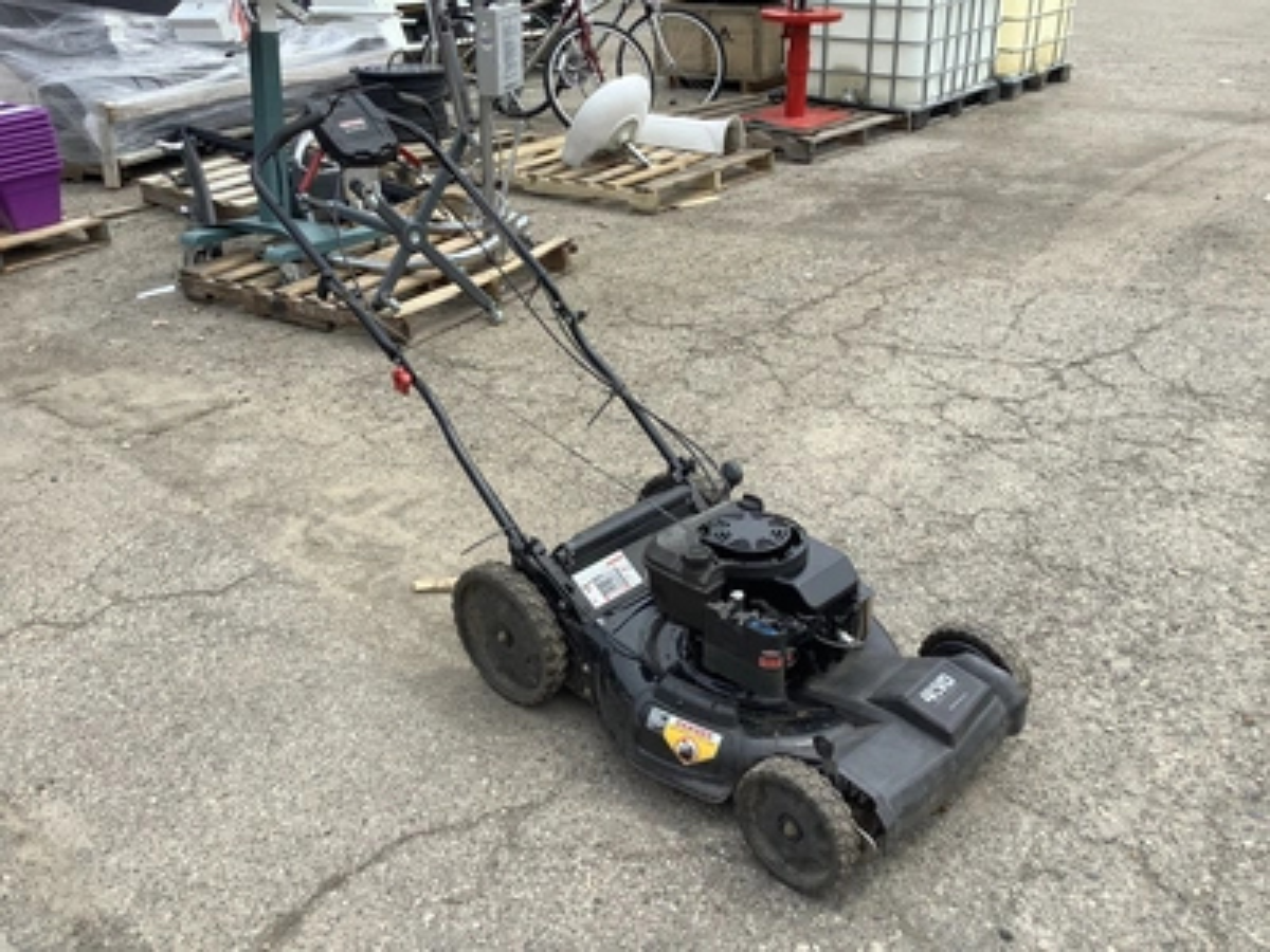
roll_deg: +2.8
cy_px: 476
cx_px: 635
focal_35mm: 31
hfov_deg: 58.4
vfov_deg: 45.4
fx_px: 1137
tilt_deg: -26.3
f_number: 2.4
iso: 25
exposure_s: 1/840
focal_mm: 3.3
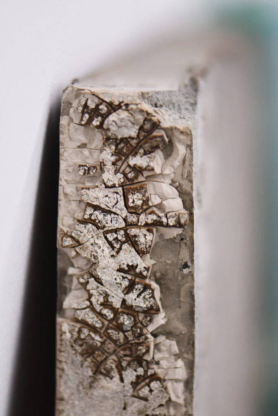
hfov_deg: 8.7
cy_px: 208
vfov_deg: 13.1
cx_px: 139
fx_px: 1818
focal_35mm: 157
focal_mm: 105
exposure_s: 1/250
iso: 1100
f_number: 3.2
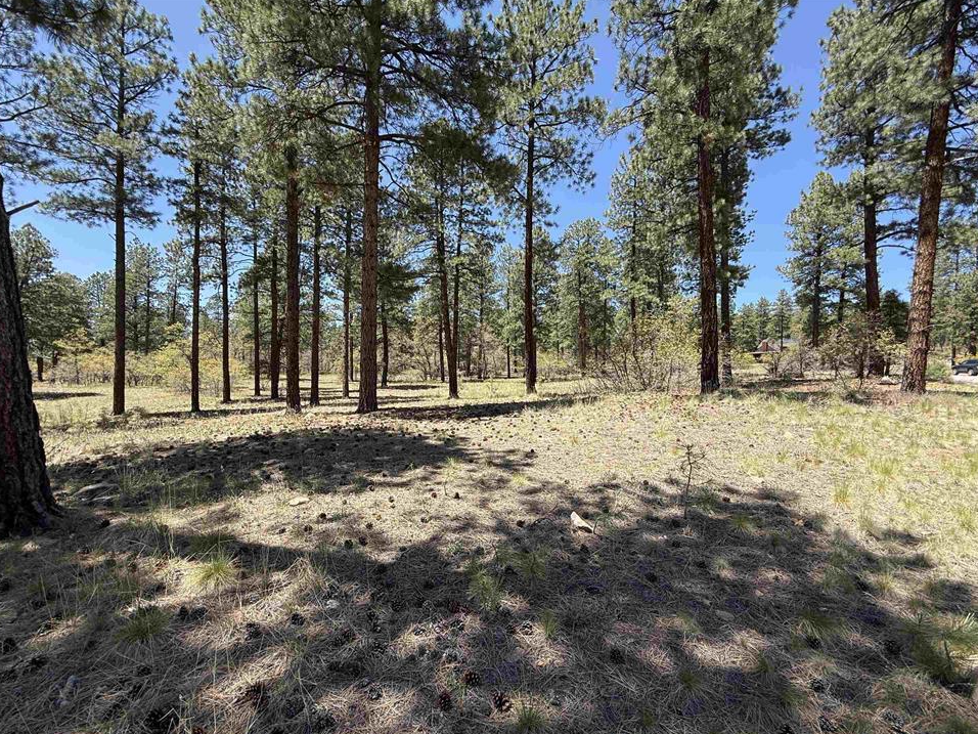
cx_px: 496
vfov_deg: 81.7
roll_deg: -1.2
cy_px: 388
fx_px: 424
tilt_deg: +1.0
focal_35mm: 15
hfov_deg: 98.2
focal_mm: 2.22
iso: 50
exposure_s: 1/751
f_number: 2.2
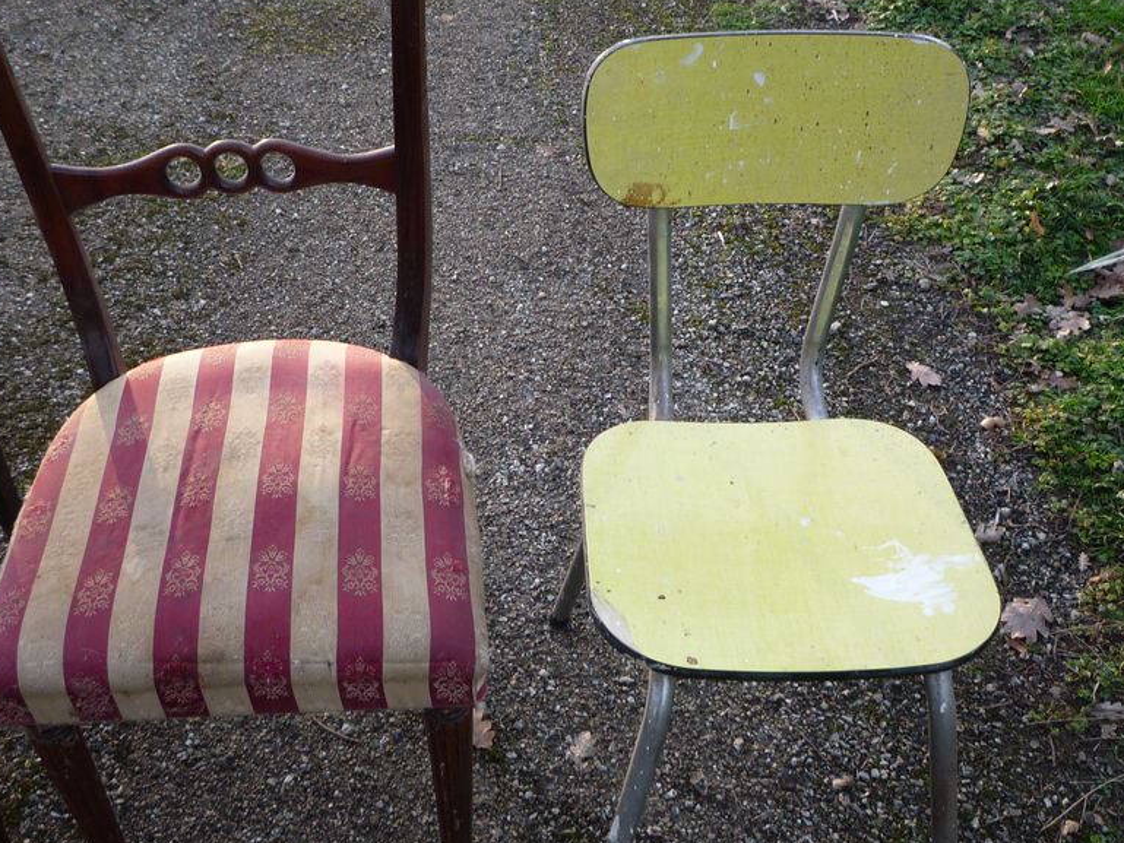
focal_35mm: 39
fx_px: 1267
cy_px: 368
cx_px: 475
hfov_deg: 47.7
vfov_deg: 36.8
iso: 100
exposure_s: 1/60
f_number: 3.3
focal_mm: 5.2
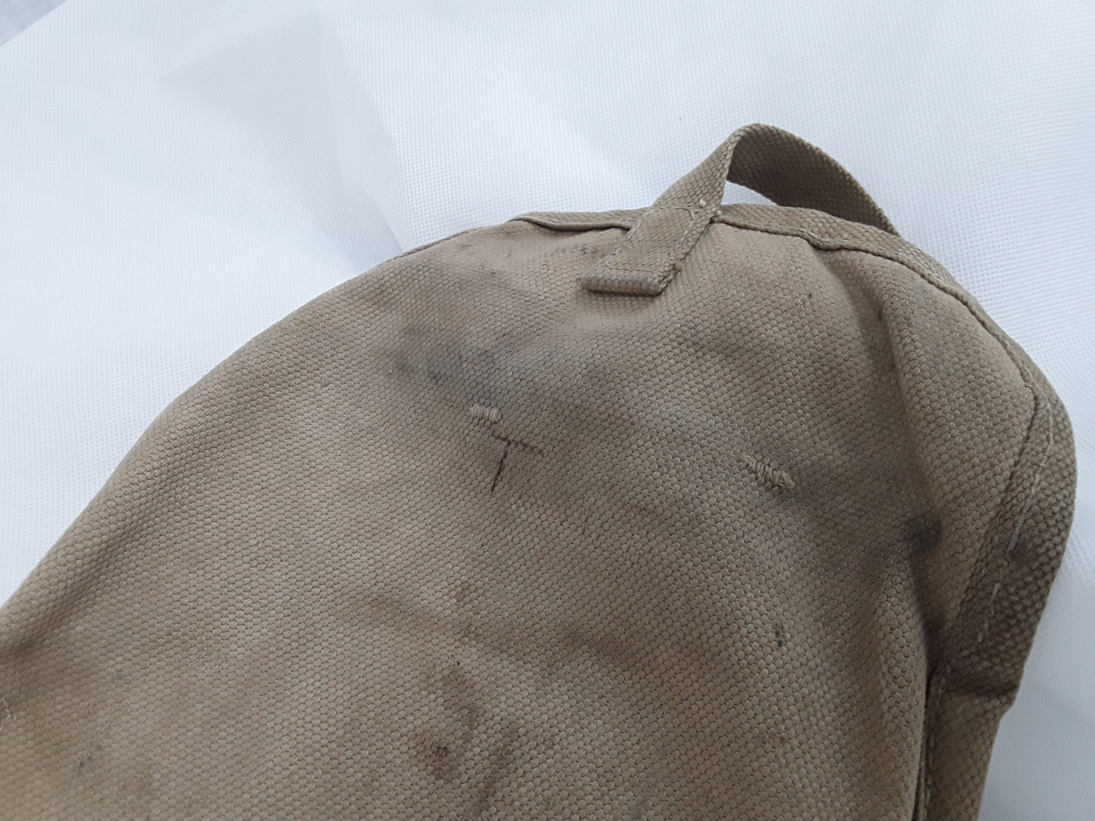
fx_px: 854
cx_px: 548
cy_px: 410
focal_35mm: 27
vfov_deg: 51.4
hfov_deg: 65.3
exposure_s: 1/100
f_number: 1.9
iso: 80
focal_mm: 2.91
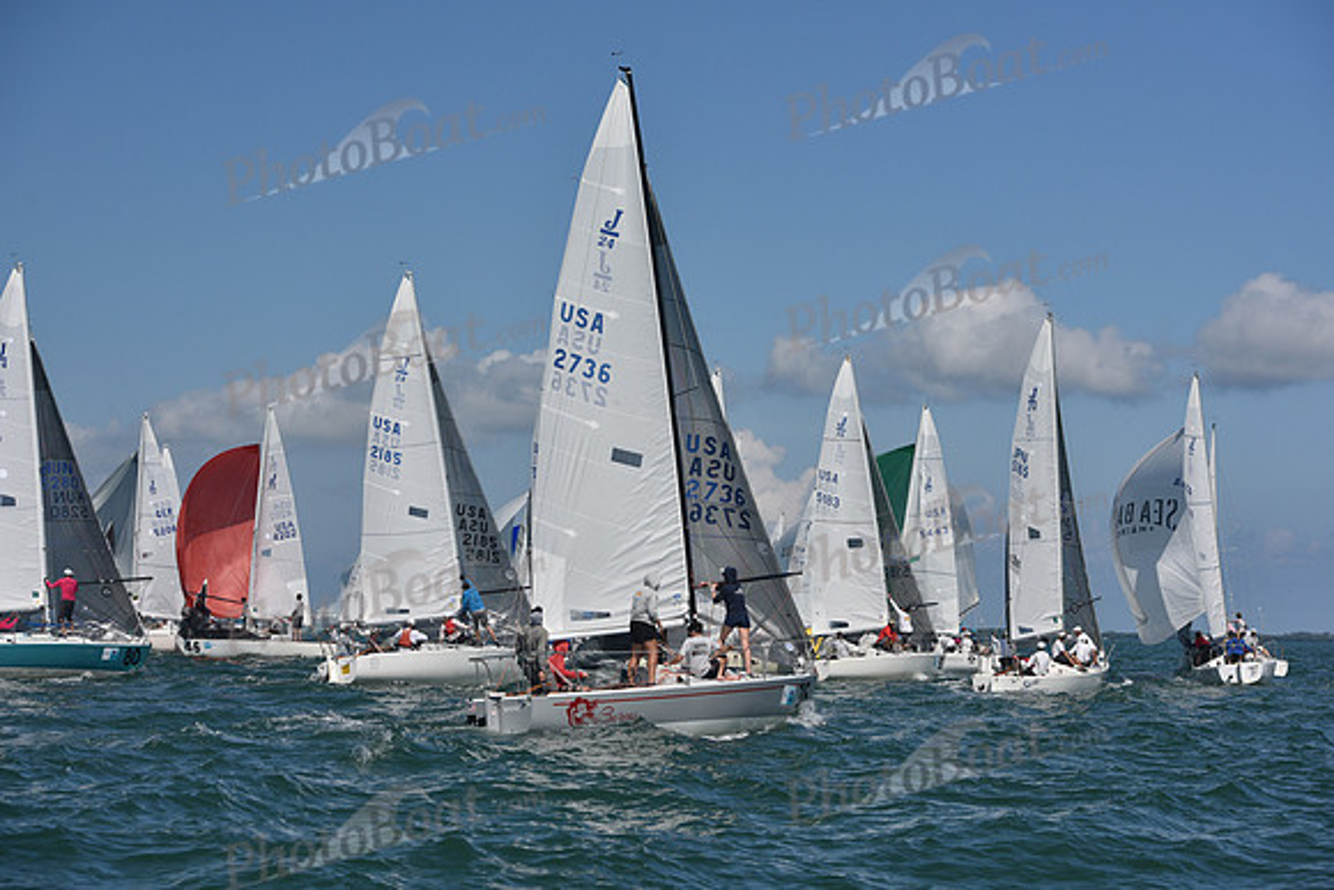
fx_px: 2594
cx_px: 667
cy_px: 445
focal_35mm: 70
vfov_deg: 19.5
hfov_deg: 28.8
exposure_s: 1/1250
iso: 250
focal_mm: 70
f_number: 6.3
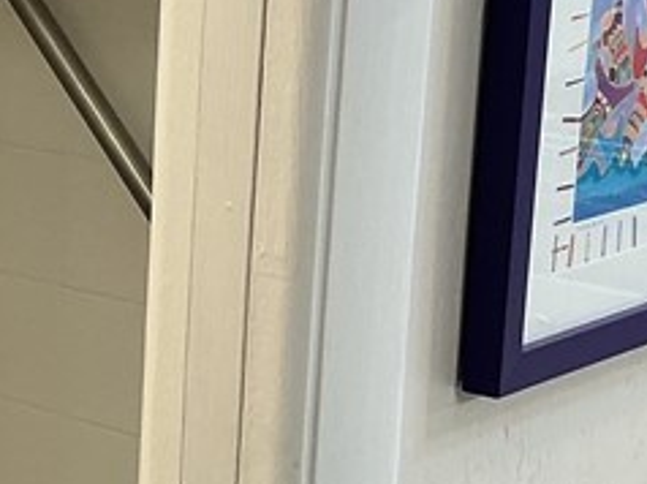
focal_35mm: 125
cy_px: 286
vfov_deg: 11.8
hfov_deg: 15.0
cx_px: -204
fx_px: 2334
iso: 32
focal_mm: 3
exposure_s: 1/60
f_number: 1.8
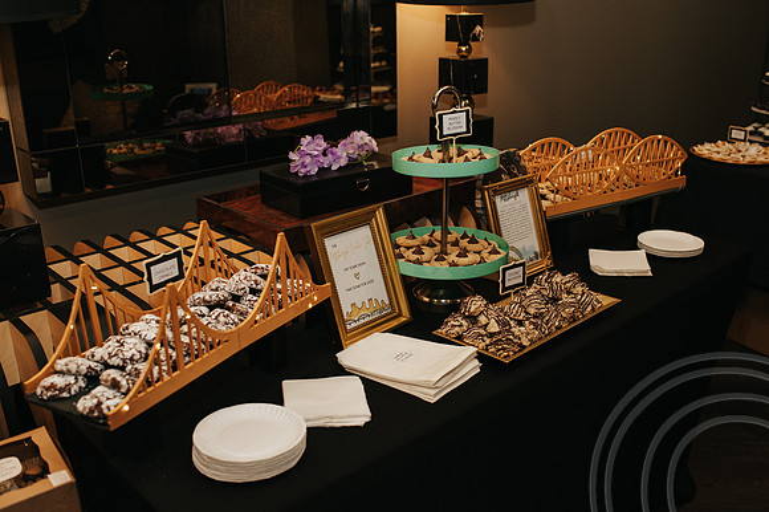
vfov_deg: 37.8
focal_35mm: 35
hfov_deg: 54.5
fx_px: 747
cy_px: 256
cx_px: 384
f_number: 3.5
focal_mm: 35
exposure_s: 1/200
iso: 1000
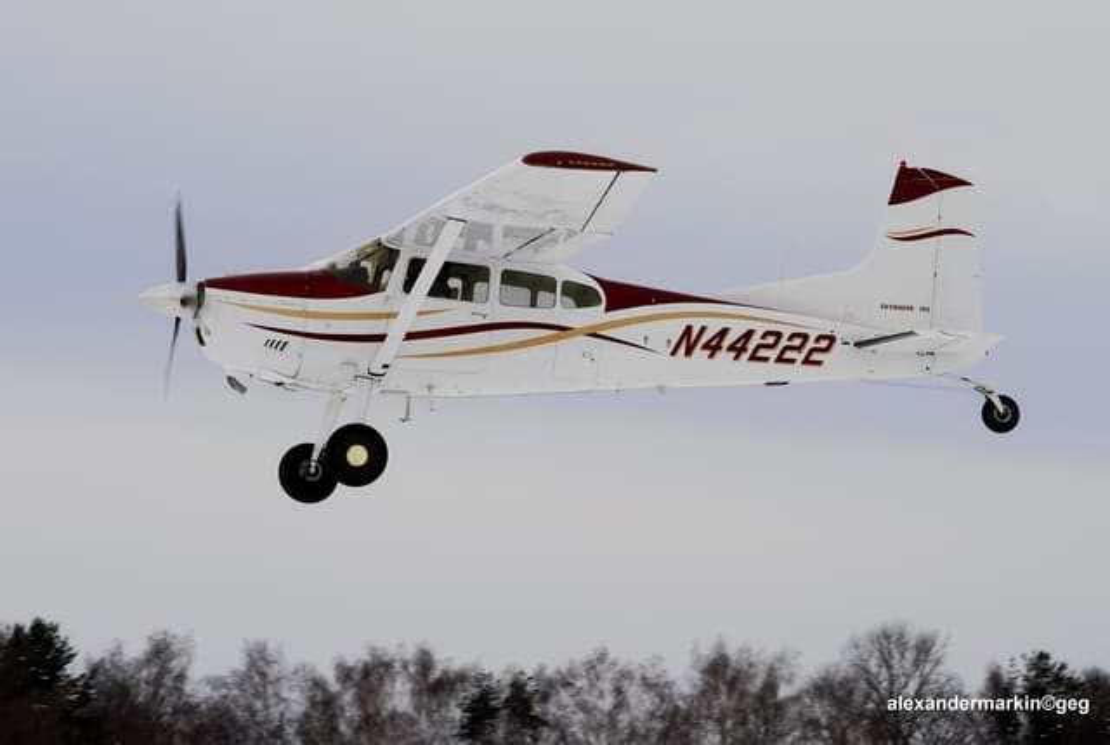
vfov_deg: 7.9
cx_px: 555
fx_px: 5408
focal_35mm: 175
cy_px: 372
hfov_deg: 11.7
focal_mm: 175
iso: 640
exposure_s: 1/800
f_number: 7.1
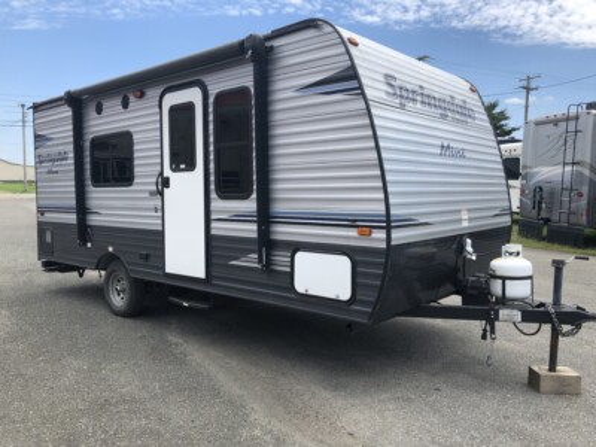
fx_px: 482
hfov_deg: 63.4
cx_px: 298
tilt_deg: -5.0
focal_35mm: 28
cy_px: 224
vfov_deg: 49.7
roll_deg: -0.1
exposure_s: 1/1517
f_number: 1.8
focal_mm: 3.99
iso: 20
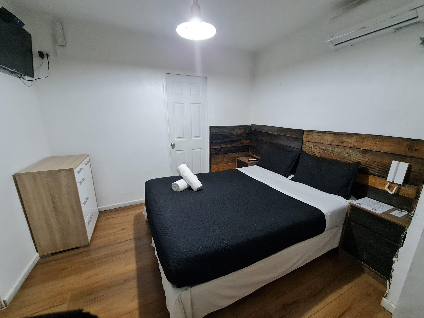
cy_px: 159
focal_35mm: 13
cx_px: 212
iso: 500
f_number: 2.2
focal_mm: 2.2
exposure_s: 1/33
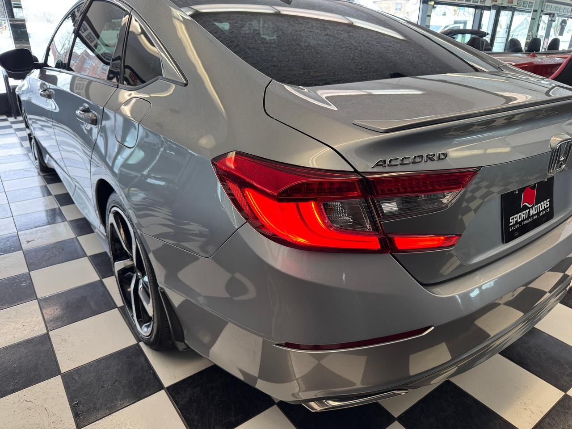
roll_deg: -0.8
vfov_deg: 56.8
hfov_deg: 71.6
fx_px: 397
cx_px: 286
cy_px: 214
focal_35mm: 24
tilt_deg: -23.9
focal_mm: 6.76
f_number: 1.78
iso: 125
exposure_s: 1/120
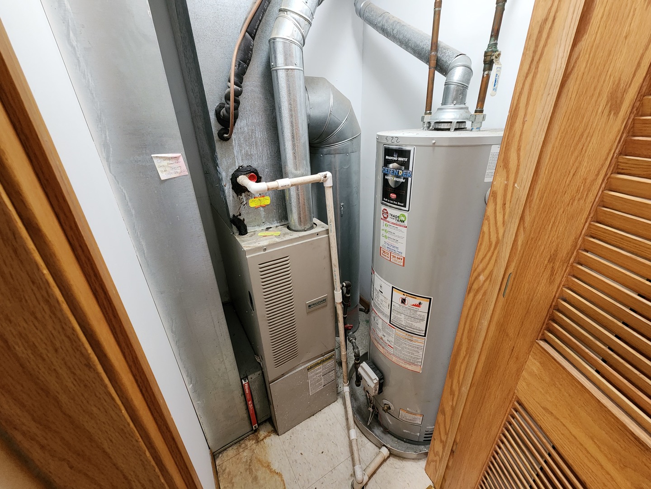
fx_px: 244
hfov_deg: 106.2
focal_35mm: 13
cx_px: 326
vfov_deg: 89.9
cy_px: 244
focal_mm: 2.2
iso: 500
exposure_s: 1/30
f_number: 2.2
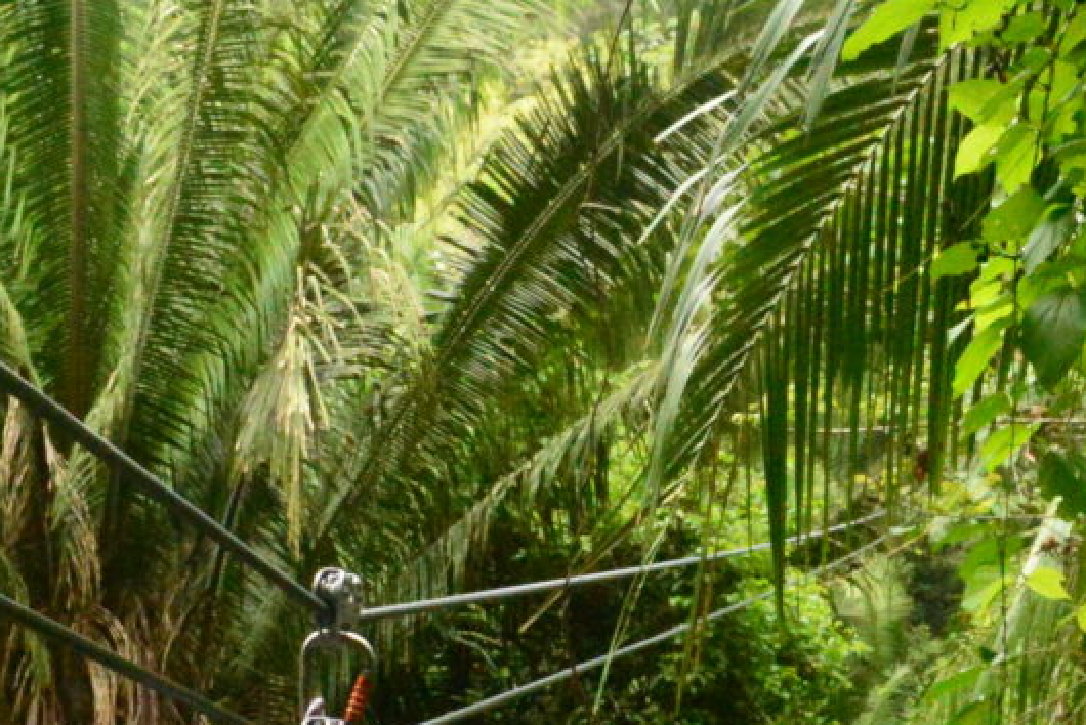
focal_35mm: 87
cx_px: -107
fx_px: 2626
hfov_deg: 22.1
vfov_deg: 14.2
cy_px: 1226
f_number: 13
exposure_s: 1/640
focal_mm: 18
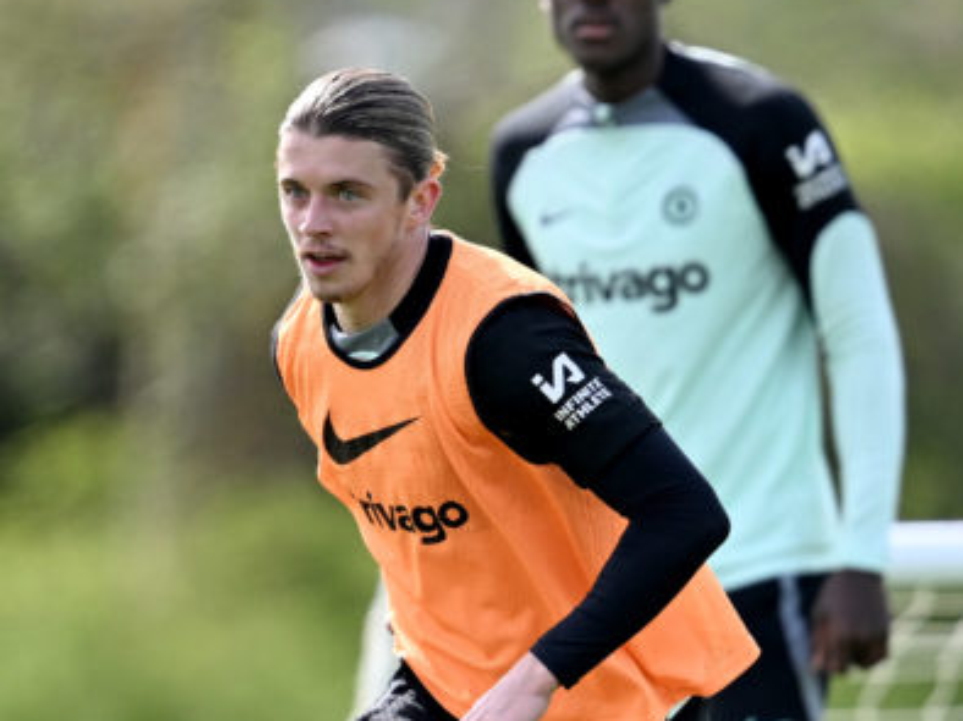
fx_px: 41704
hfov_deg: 1.3
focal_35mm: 1500
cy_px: 644
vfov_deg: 1.0
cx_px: 547
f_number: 2.8
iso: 500
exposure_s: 1/4000
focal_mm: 400
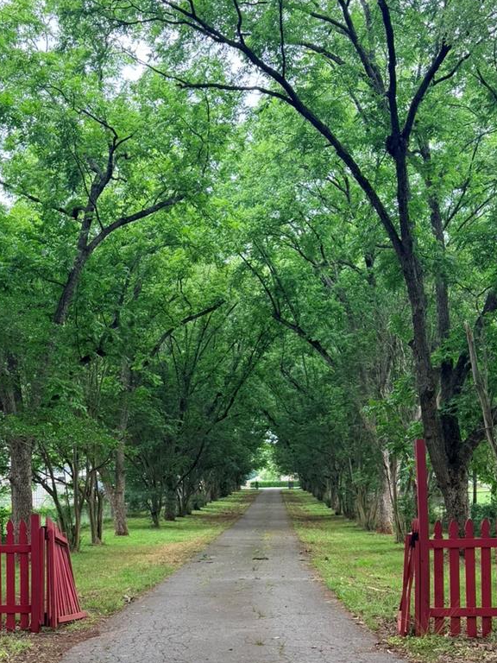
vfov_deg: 39.0
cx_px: 224
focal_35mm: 48
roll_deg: +0.4
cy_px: 467
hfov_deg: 30.2
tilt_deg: +1.4
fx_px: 919
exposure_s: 1/262
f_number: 1.78
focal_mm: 6.76
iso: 80
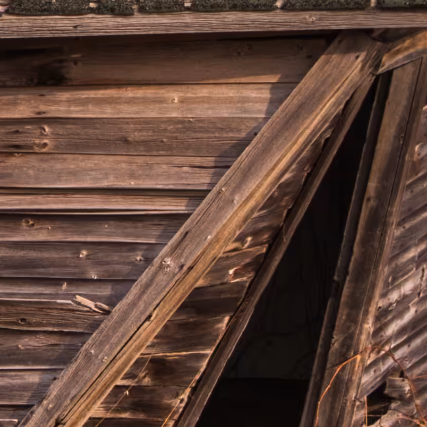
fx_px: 4026
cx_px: -486
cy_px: 103
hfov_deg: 5.9
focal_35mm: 288
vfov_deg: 6.1
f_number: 8
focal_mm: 39
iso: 100
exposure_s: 1/90
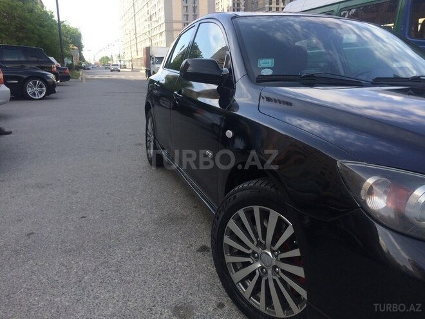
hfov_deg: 61.7
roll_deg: +2.8
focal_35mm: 29
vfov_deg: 48.2
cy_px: 160
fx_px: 356
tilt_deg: -15.0
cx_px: 212
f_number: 2.2
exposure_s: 1/631
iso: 32
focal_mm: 4.15
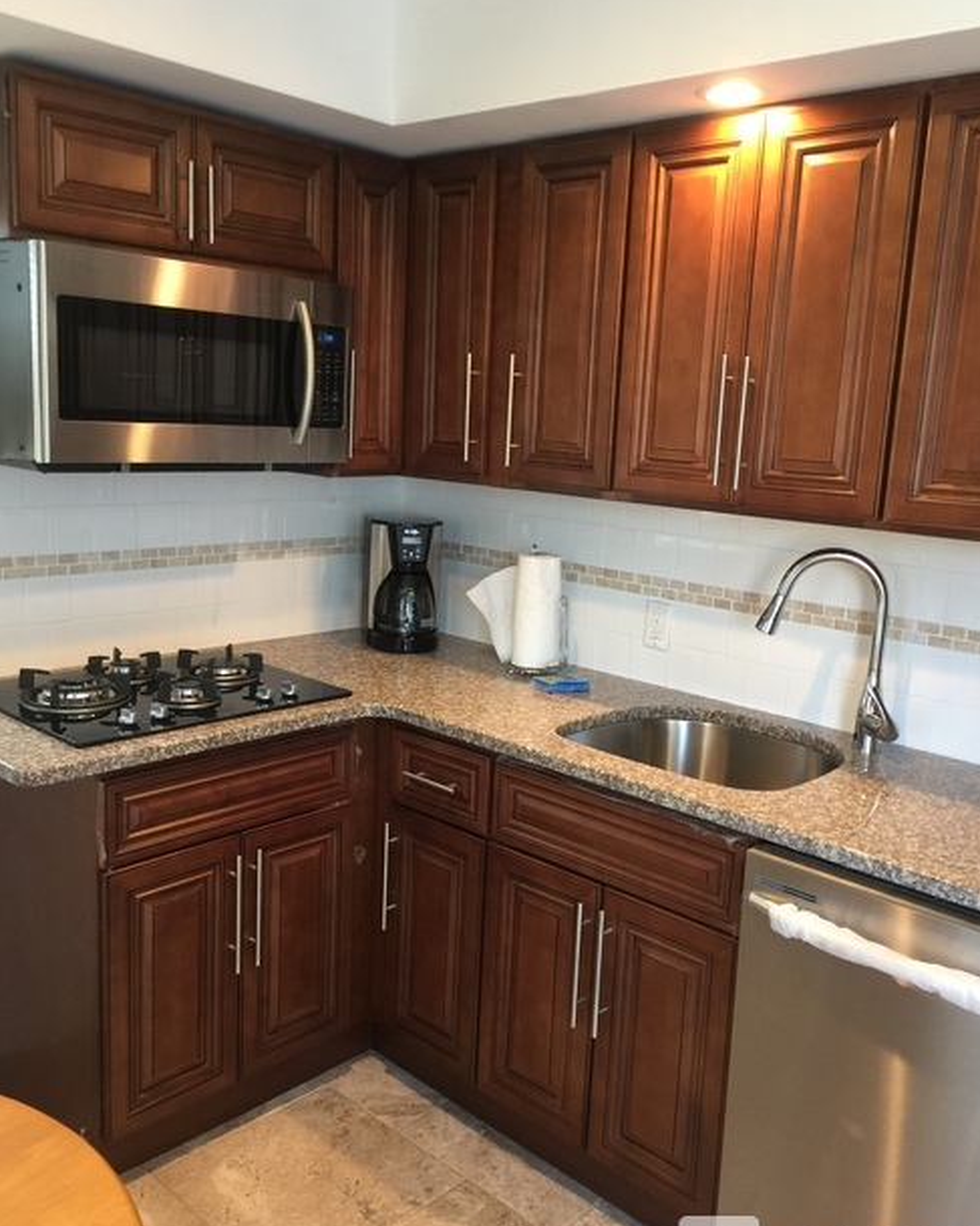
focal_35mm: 31
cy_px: 625
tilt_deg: -10.9
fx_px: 1124
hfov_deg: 47.1
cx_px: 501
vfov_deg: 57.2
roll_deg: -4.7
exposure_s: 1/15
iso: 50
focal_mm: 4.15
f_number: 2.2
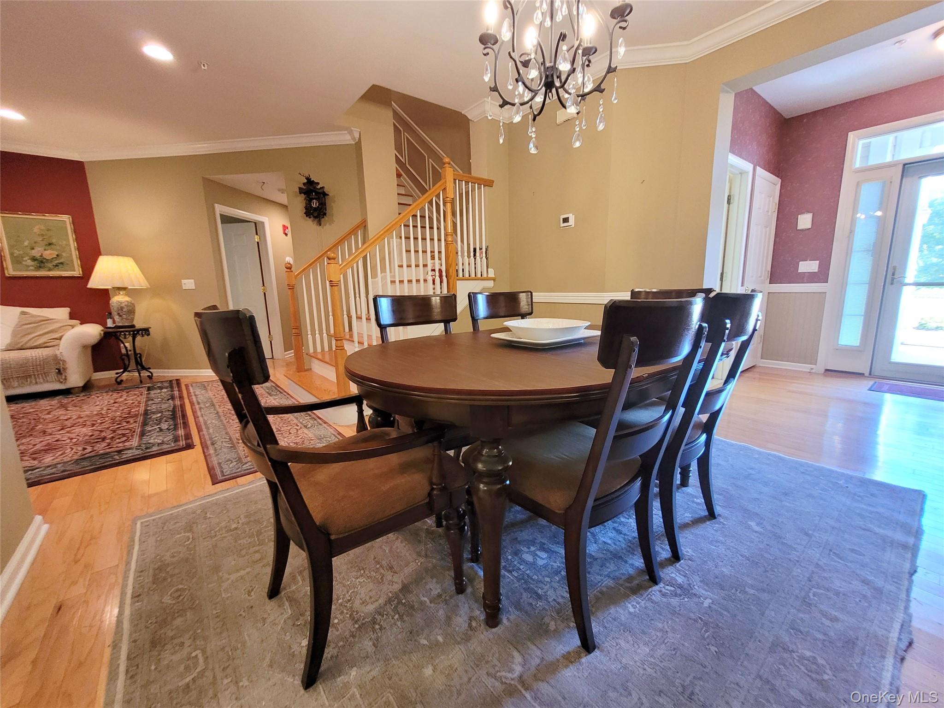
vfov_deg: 89.9
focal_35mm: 13
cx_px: 472
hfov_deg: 106.2
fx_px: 355
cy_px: 354
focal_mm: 1.74
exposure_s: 1/40
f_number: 2.2
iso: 320
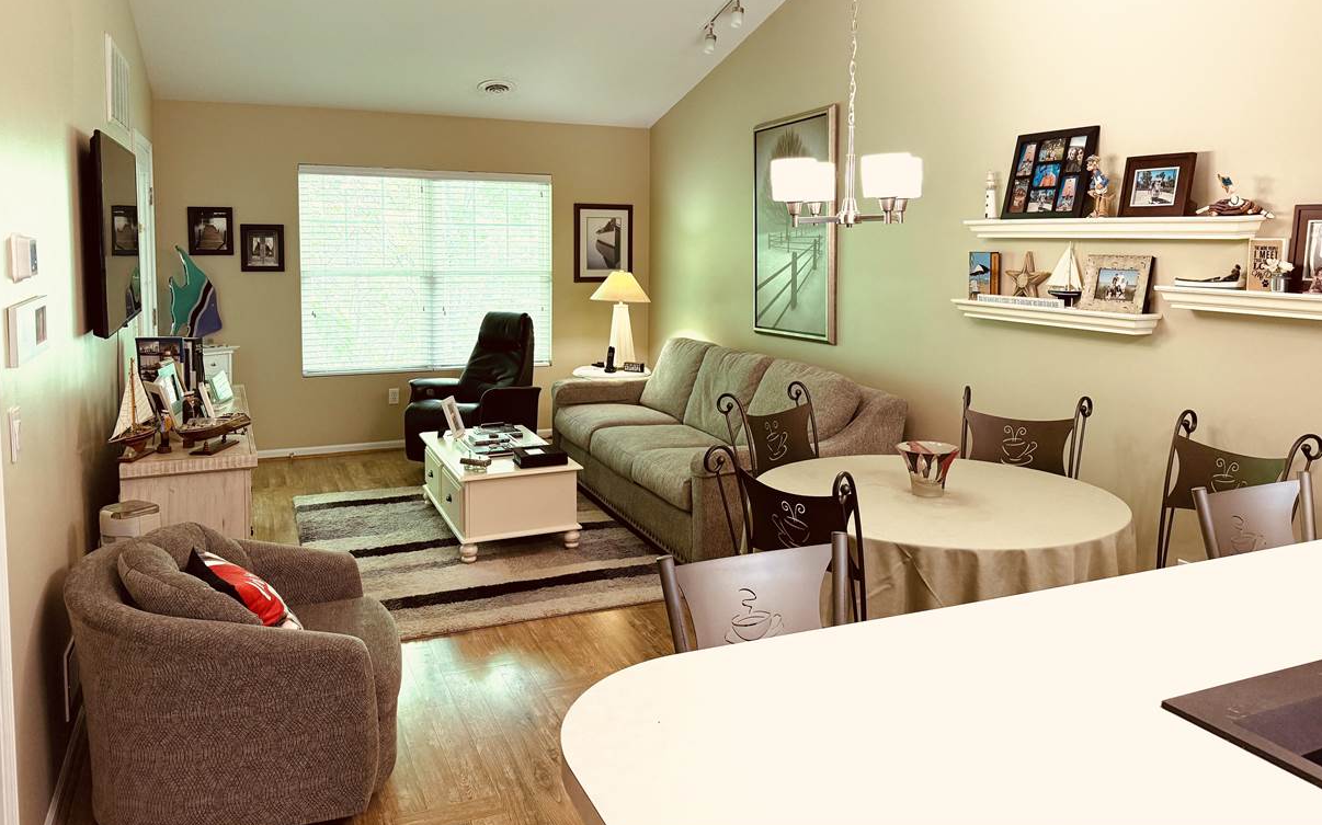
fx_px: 973
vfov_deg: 45.6
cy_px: 311
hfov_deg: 68.4
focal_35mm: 27
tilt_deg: -4.0
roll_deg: -0.4
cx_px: 661
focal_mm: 6.76
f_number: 1.78
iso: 250
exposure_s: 1/120
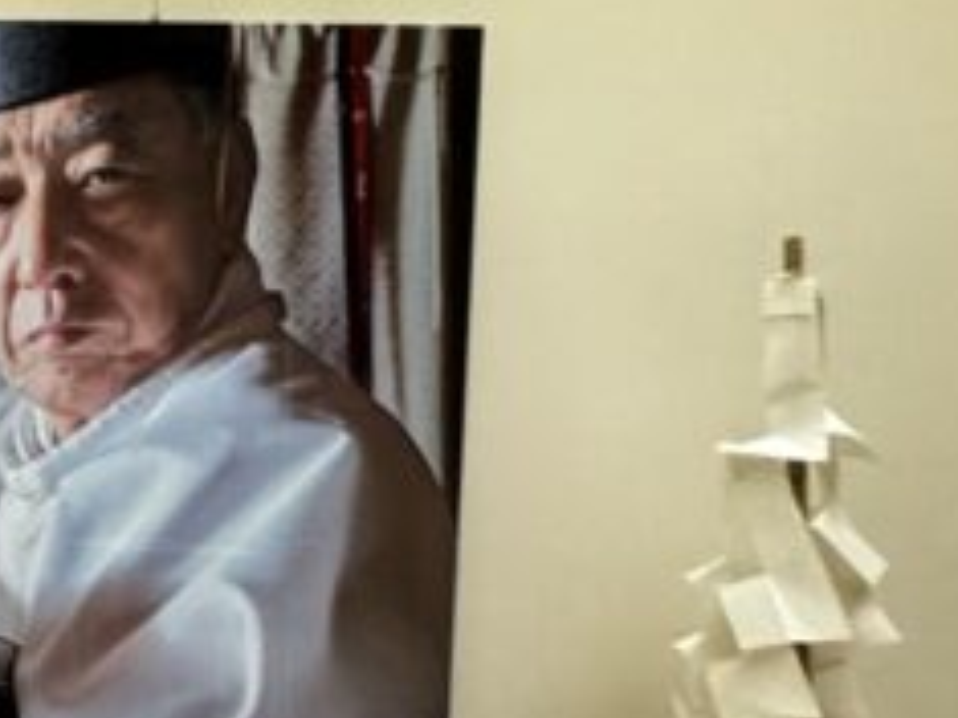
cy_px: 420
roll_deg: +0.4
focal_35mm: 61
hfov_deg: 17.5
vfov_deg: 24.0
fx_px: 1687
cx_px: -1101
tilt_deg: -3.2
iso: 200
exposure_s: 1/60
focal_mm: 2.22
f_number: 2.2
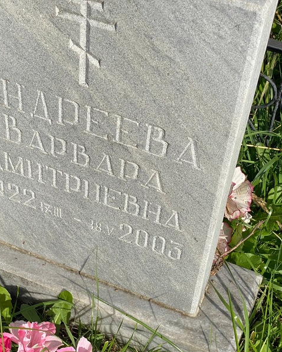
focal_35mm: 68
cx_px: 90
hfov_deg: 22.4
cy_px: 176
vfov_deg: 27.9
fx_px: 709
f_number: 2
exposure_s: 1/1370
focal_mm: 6
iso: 20
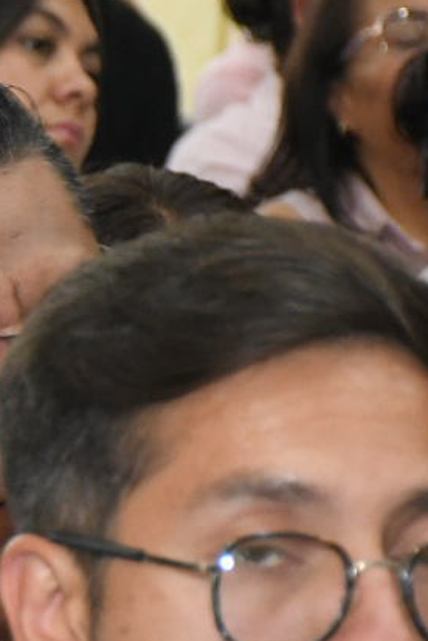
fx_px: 7815
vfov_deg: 4.7
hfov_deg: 3.1
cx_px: -813
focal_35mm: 439
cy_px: 532
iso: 3200
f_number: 5.6
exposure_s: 1/125
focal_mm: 75
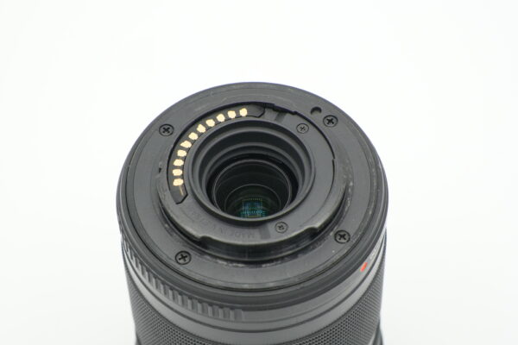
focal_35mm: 105
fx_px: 1511
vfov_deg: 13.0
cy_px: 172
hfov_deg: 19.5
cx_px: 259
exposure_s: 1/200
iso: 1250
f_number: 13
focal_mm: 70
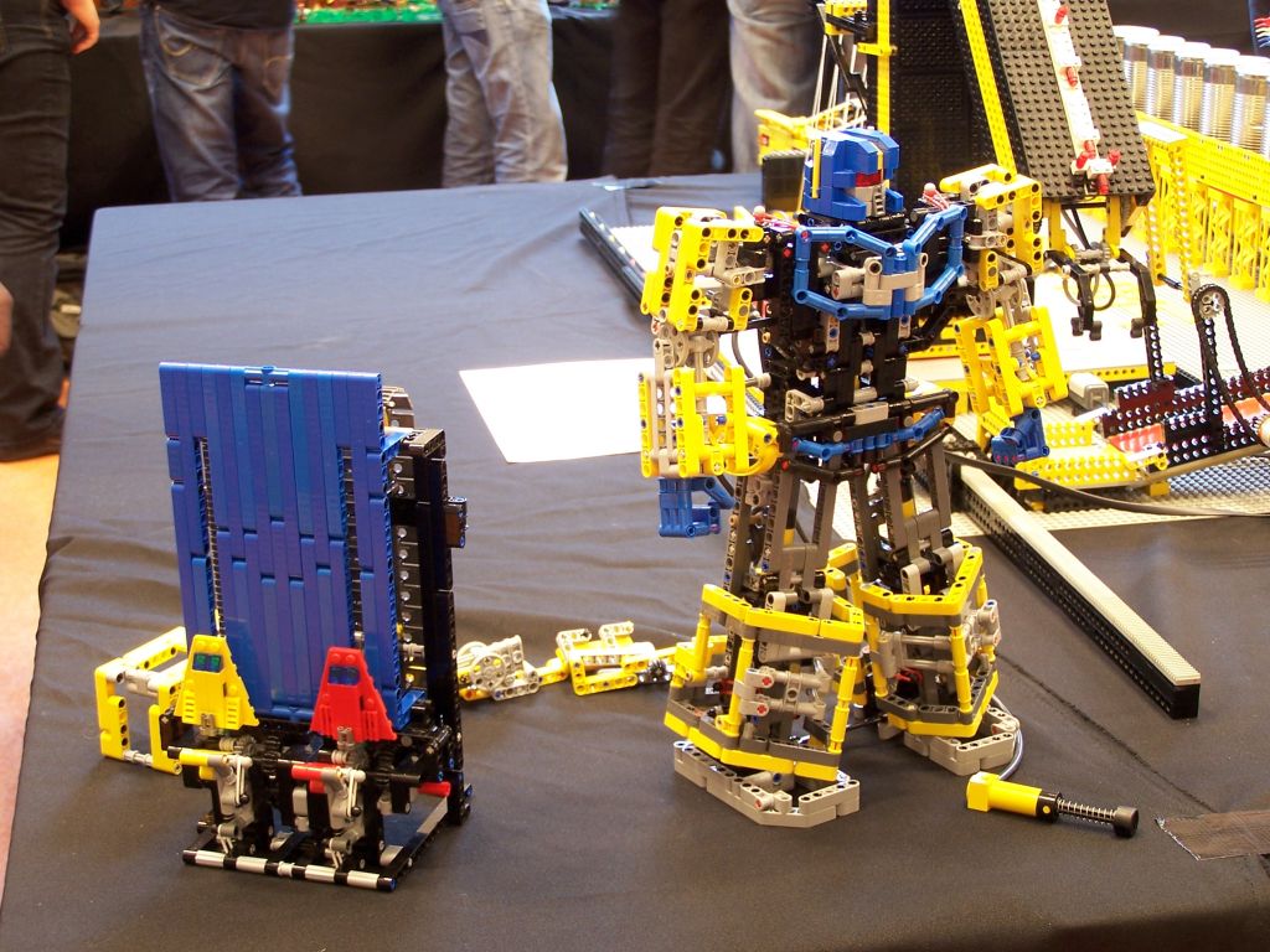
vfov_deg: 24.8
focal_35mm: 59
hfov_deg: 32.7
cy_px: 476
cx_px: 635
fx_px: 2165
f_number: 3.1
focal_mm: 9.8
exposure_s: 1/2
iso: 80
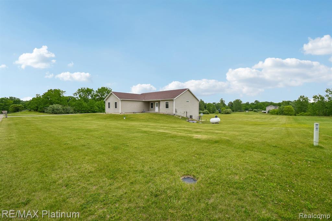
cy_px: 110
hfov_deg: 100.4
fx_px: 138
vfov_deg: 77.3
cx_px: 166
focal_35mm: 15
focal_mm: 10
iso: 100
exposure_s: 1/350
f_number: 8
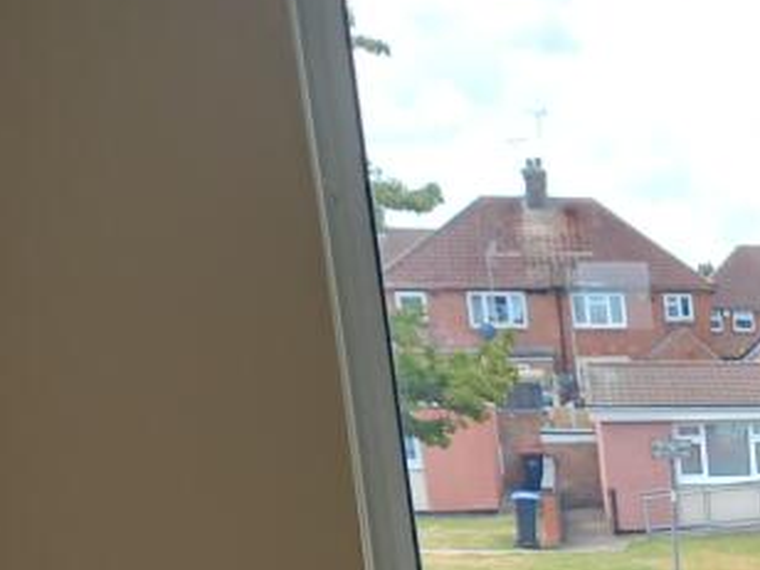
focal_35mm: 83
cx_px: 1125
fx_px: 1822
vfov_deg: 16.0
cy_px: 908
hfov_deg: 20.4
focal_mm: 4.6
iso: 50
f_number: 2
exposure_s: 1/100
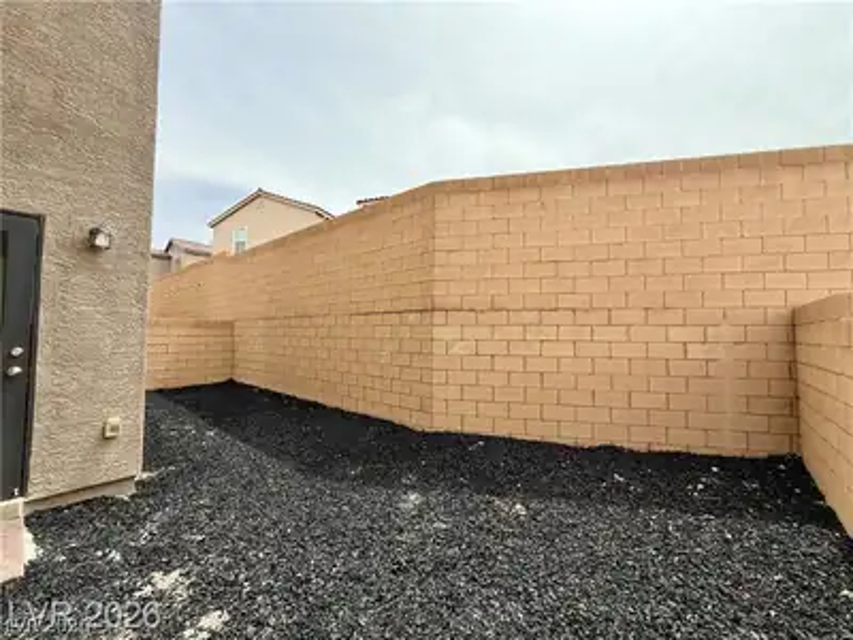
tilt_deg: +2.2
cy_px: 320
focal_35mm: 14
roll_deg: -0.6
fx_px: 345
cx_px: 426
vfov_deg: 85.7
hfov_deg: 102.1
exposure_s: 1/928
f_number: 2.2
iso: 64
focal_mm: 2.22
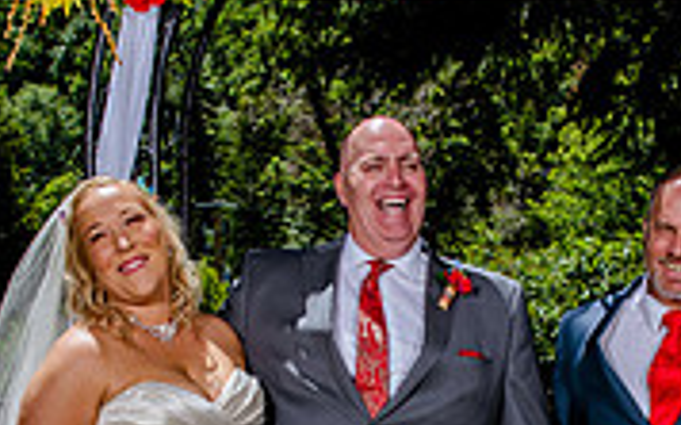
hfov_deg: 21.9
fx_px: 1762
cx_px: 390
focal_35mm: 95
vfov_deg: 13.4
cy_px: 499
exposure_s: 1/400
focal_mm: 26
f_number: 8
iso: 160
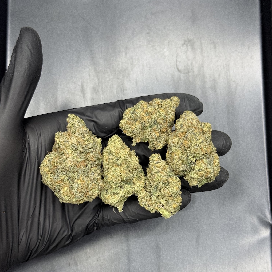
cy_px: 160
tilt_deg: -80.8
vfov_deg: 30.0
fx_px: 507
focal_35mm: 57
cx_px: 137
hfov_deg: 30.0
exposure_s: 1/60
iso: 125
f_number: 1.78
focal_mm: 6.76
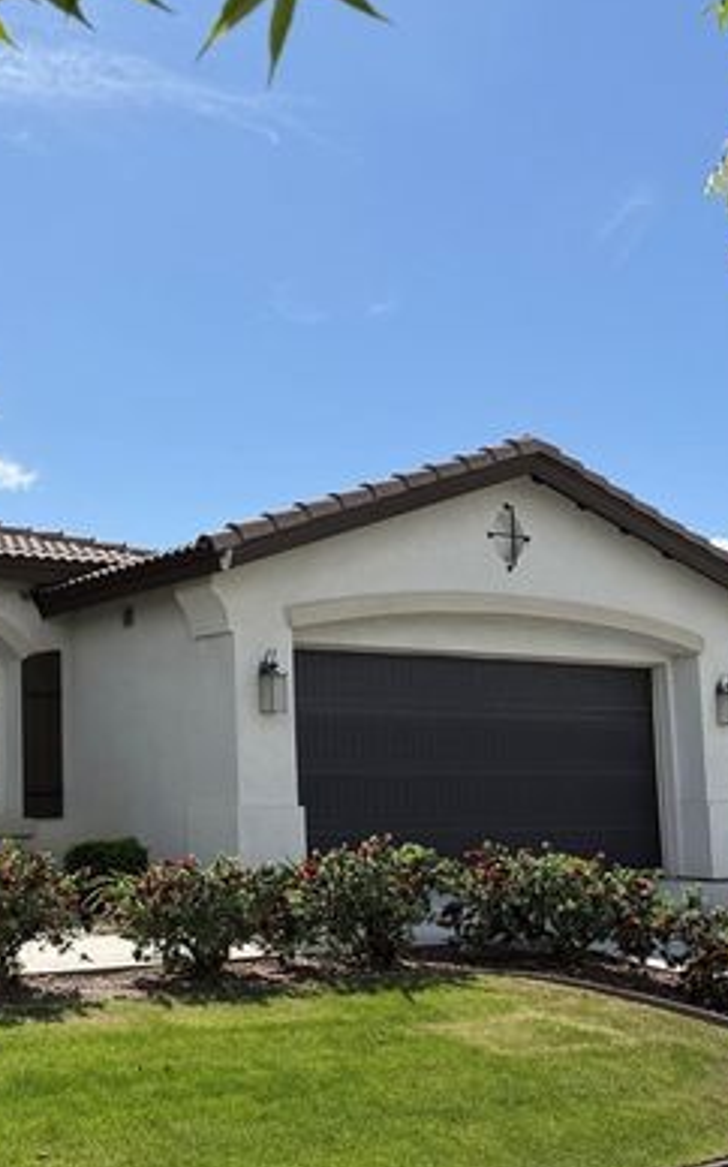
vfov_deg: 47.2
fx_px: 1335
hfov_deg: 29.1
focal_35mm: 42
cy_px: 638
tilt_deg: +7.4
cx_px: 51
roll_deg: +0.6
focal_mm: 6.76
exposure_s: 1/6711
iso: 80
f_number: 1.78
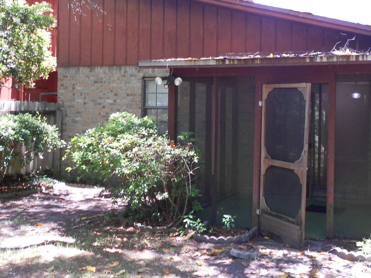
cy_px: 114
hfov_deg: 43.2
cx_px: 247
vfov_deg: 33.5
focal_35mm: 43
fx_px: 461
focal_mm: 4.6
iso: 80
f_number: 3.2
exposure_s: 1/40
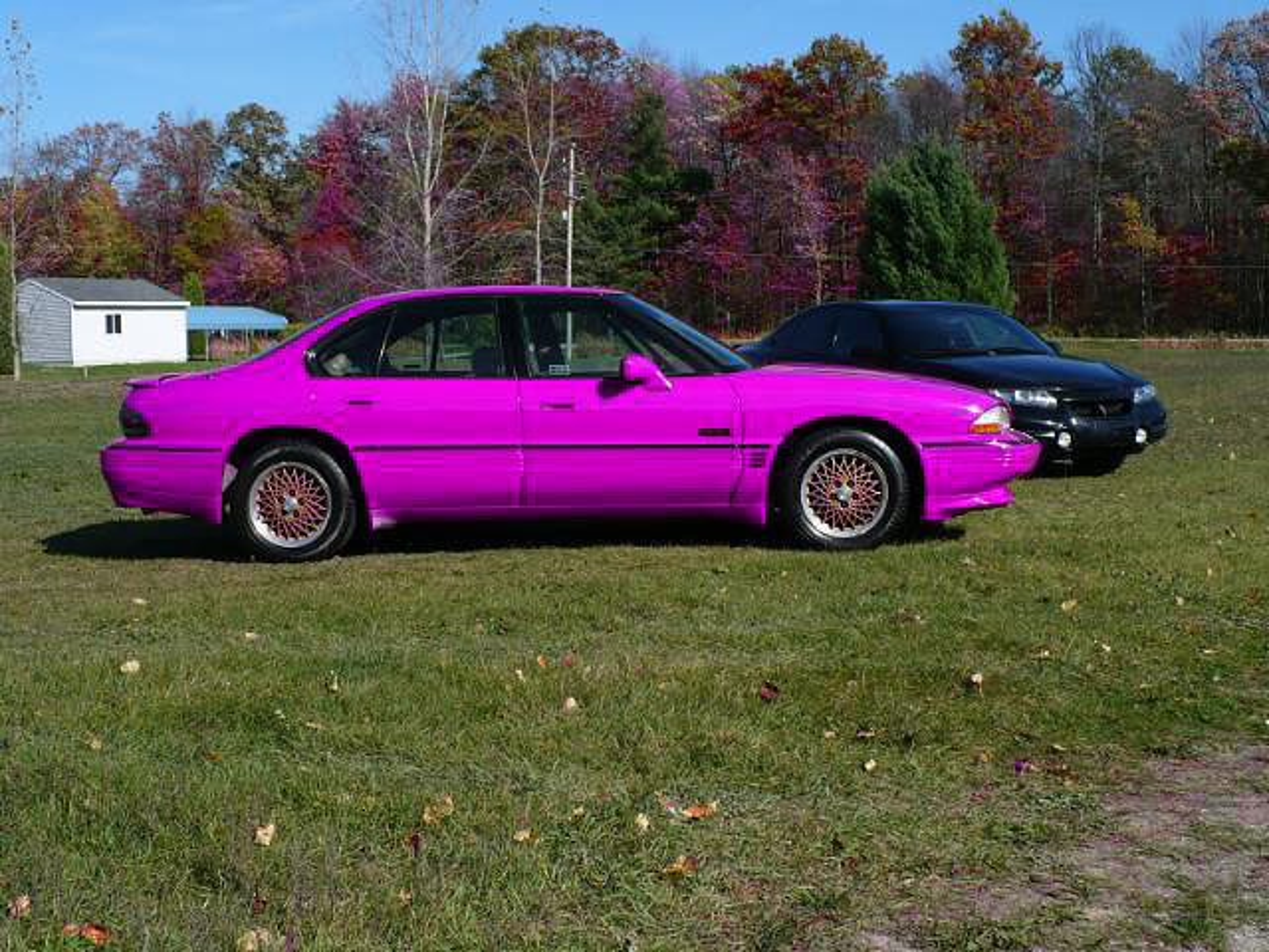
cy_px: 476
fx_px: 1576
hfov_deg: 43.9
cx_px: 634
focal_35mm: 43
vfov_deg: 33.6
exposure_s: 1/250
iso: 100
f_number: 8
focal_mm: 6.1
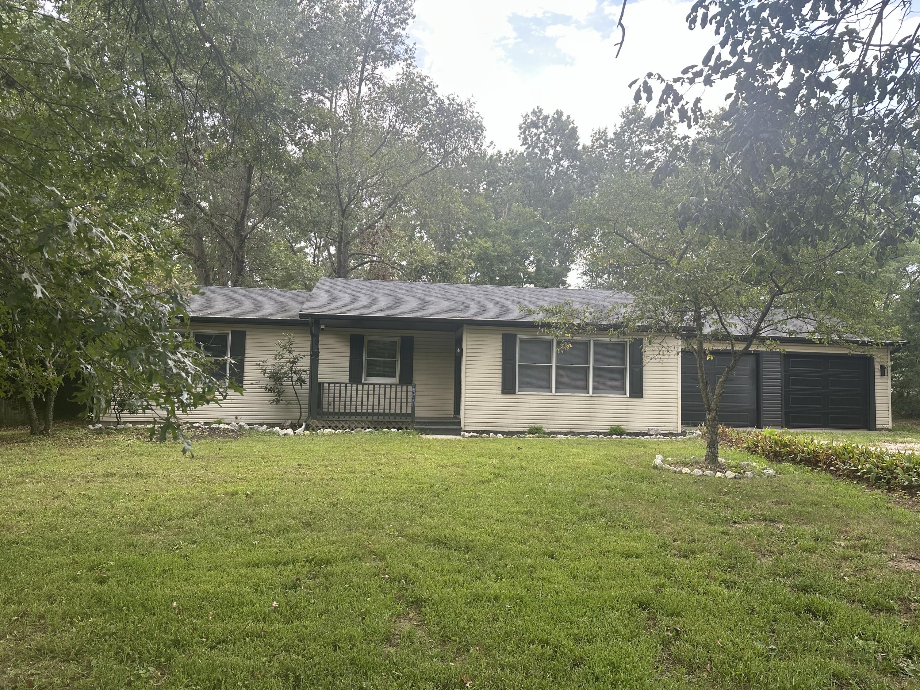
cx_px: 460
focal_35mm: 24
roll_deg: -1.3
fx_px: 638
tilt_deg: +2.1
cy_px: 345
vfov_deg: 56.8
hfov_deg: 71.6
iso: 80
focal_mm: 6.86
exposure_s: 1/541
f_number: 1.78
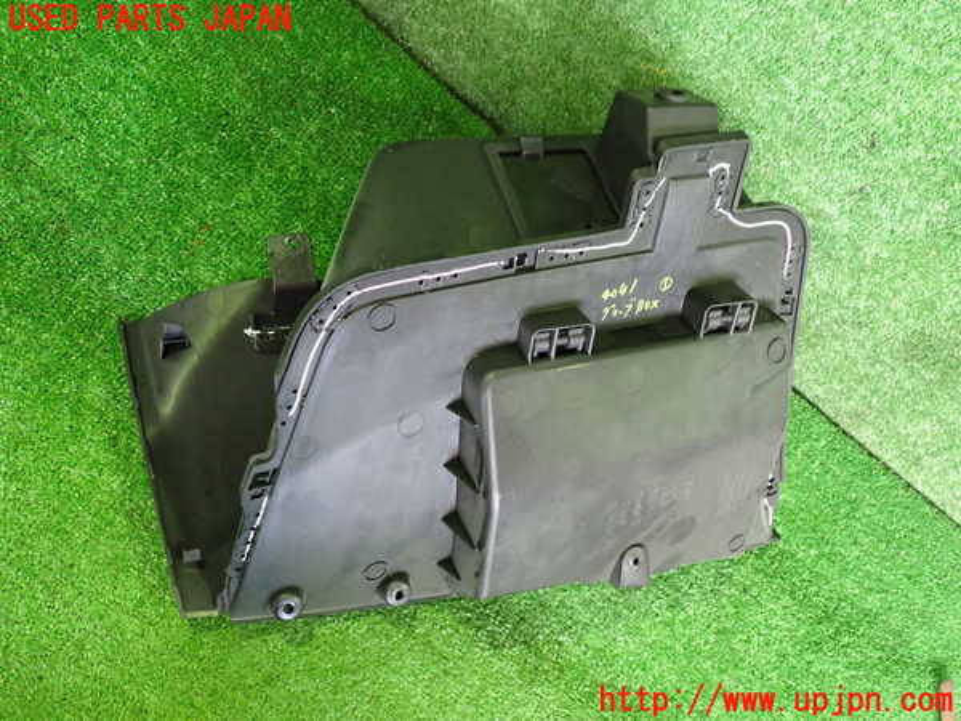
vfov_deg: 46.8
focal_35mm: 30
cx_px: 480
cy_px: 360
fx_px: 833
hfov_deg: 60.0
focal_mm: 5.4
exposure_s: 1/30
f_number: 2.3
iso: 800
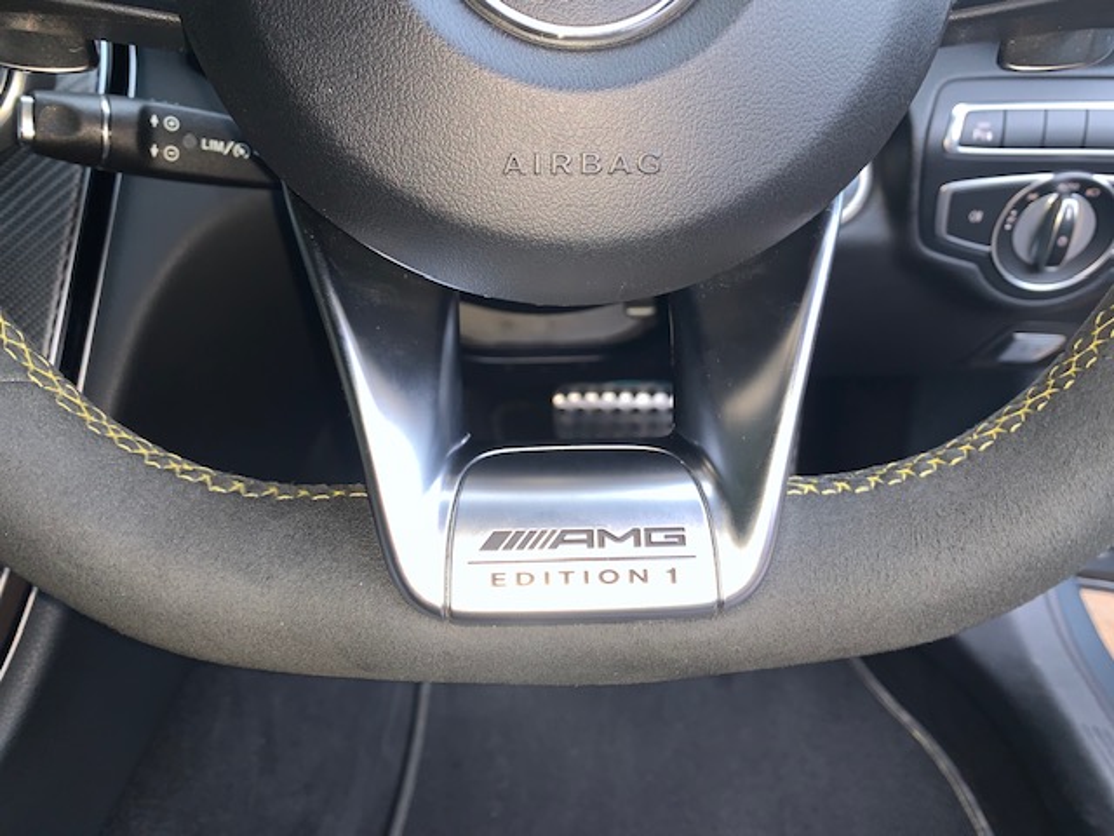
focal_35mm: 26
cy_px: 418
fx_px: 837
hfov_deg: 67.3
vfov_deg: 53.1
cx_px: 557
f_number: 1.8
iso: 32
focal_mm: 4.25
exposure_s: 1/6
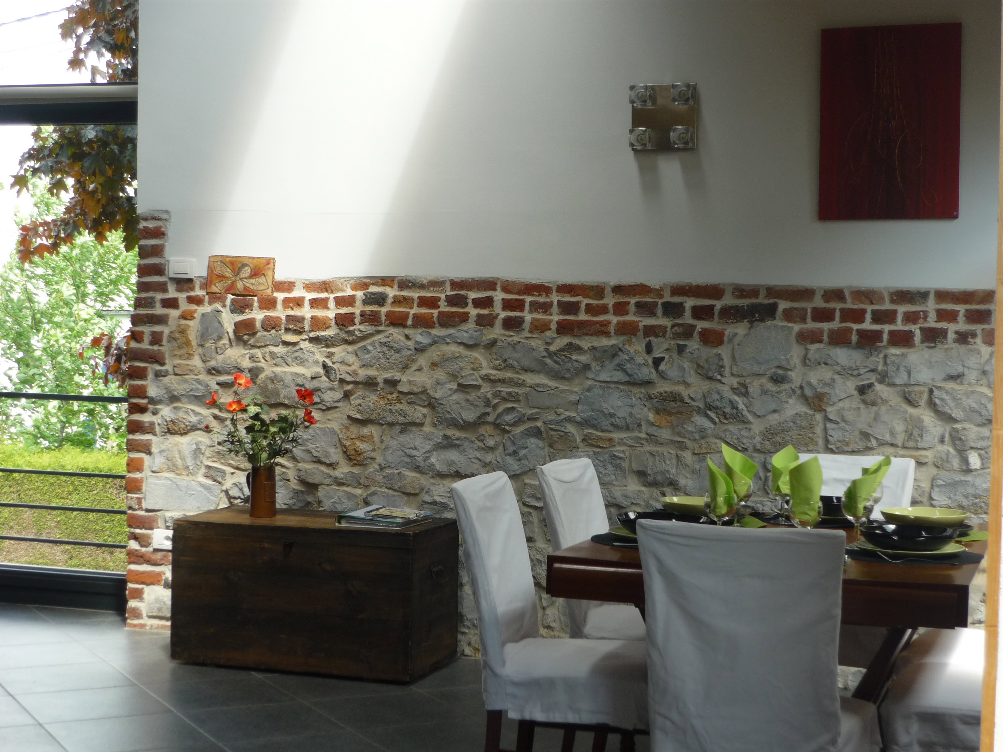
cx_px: 502
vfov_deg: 26.6
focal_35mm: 55
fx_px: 1594
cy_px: 376
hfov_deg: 34.9
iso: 100
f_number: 3.4
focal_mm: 9.1
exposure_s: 1/80
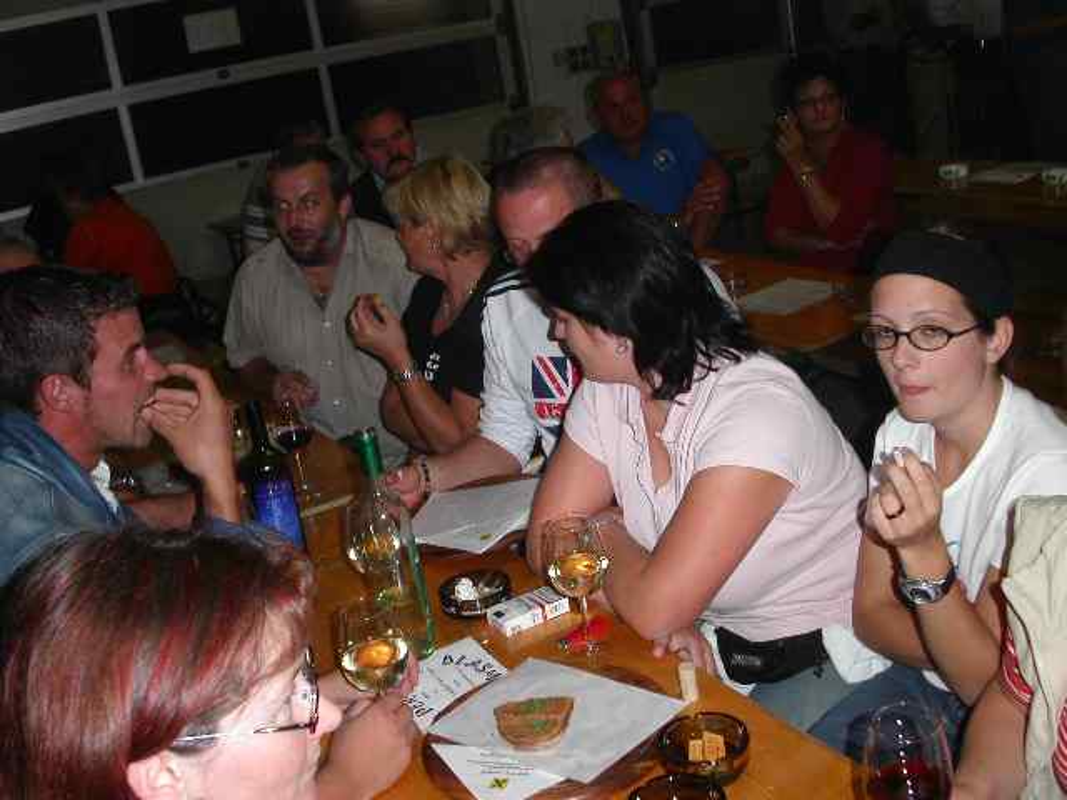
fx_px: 1171
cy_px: 400
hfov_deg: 49.0
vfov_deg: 37.7
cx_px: 534
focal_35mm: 38
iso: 100
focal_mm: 7.8
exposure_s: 1/30
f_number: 2.8
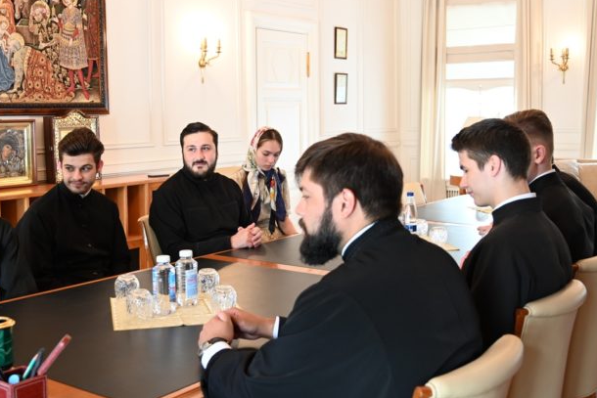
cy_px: 171
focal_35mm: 47
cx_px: 270
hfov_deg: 41.9
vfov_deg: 28.6
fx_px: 780
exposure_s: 1/25
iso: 560
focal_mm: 28
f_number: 4
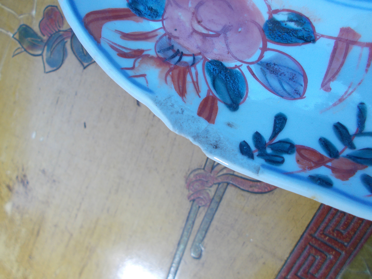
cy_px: 140
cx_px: 186
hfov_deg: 60.0
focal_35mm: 30
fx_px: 322
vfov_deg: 46.8
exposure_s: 1/40
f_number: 3.4
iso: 80
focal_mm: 5.3
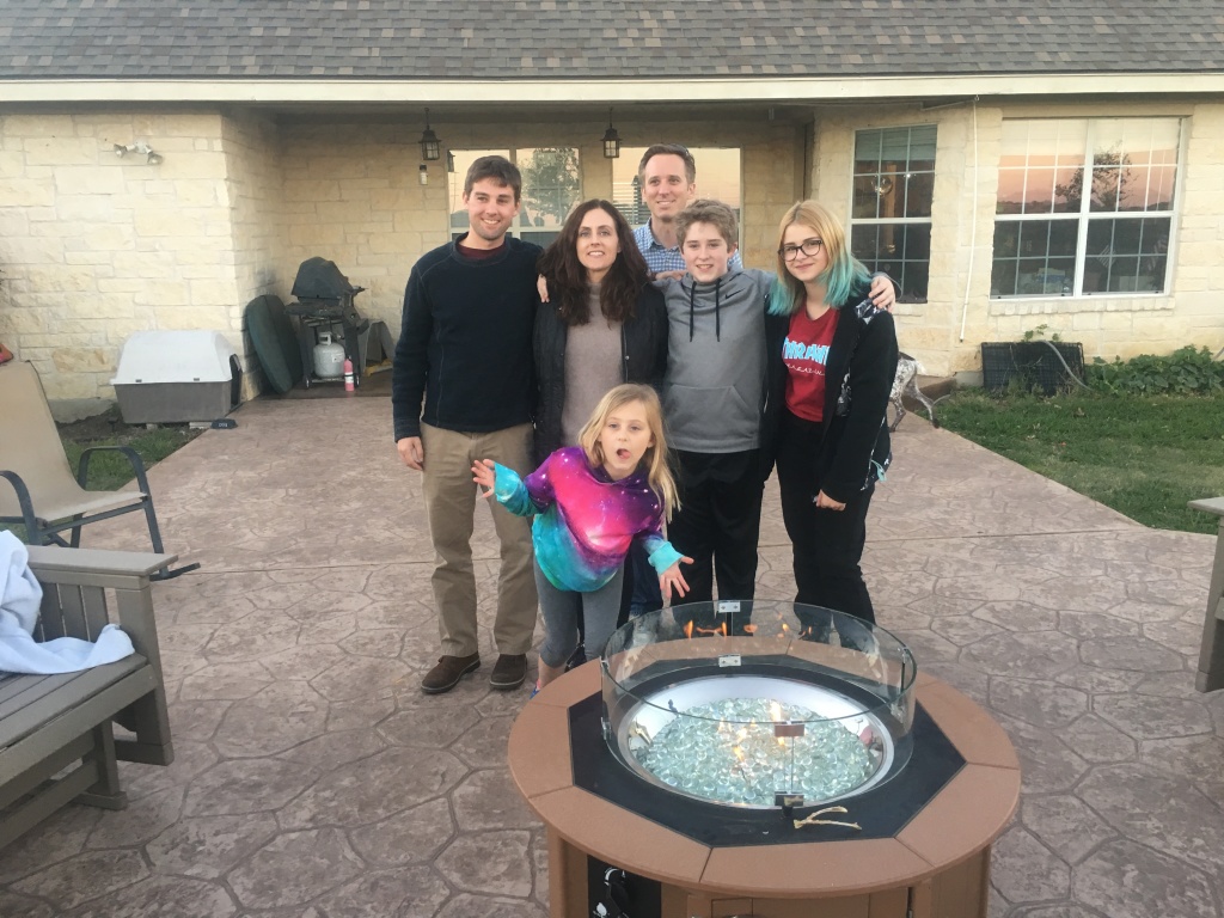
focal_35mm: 29
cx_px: 612
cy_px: 459
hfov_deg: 61.7
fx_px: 1025
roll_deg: +2.9
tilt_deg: -13.0
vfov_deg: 48.2
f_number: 2.2
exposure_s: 1/30
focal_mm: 4.15
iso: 40
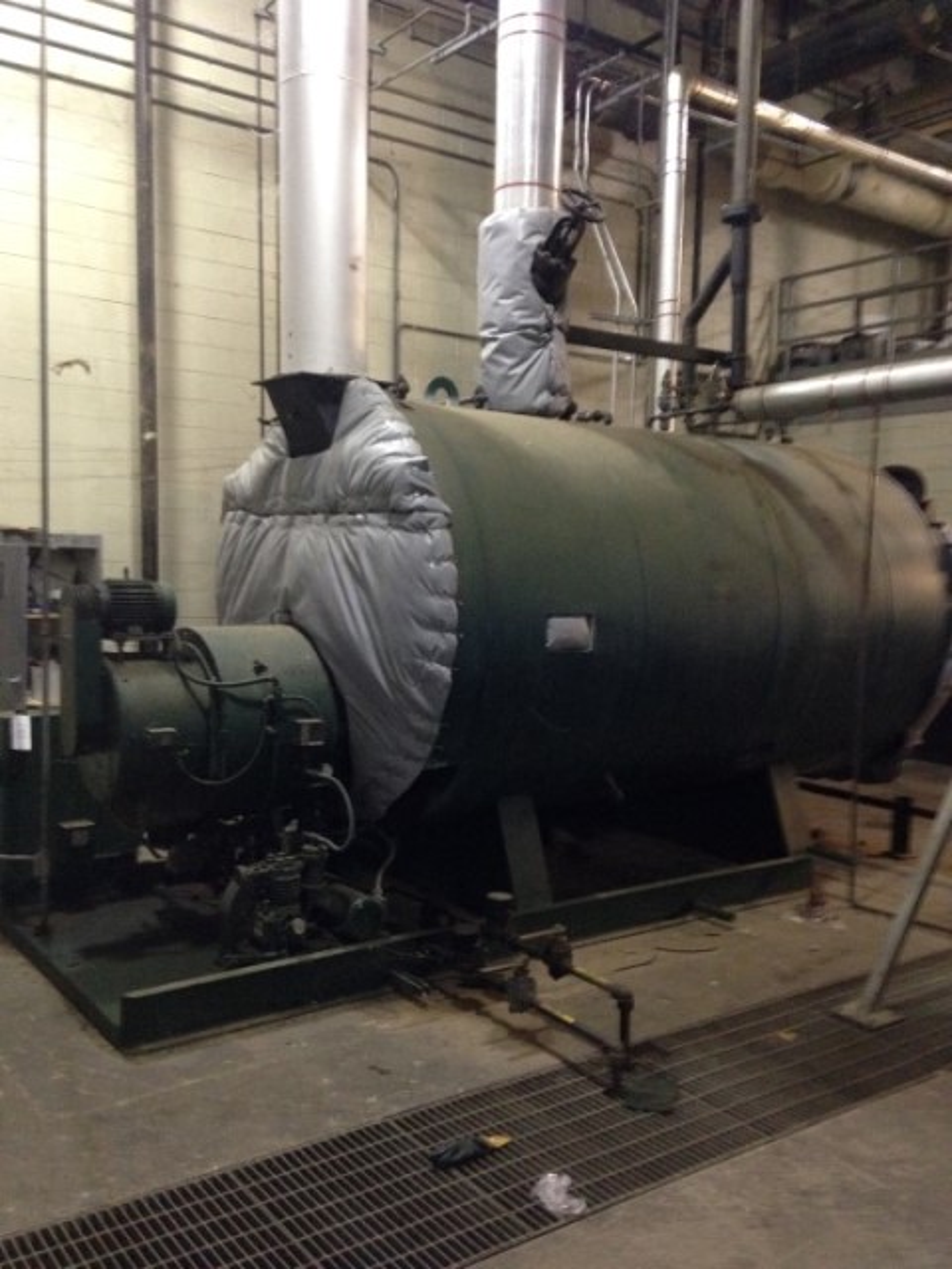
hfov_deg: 42.9
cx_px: 476
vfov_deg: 55.4
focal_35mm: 33
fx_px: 1210
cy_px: 634
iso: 500
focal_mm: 4.12
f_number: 2.4
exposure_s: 1/15
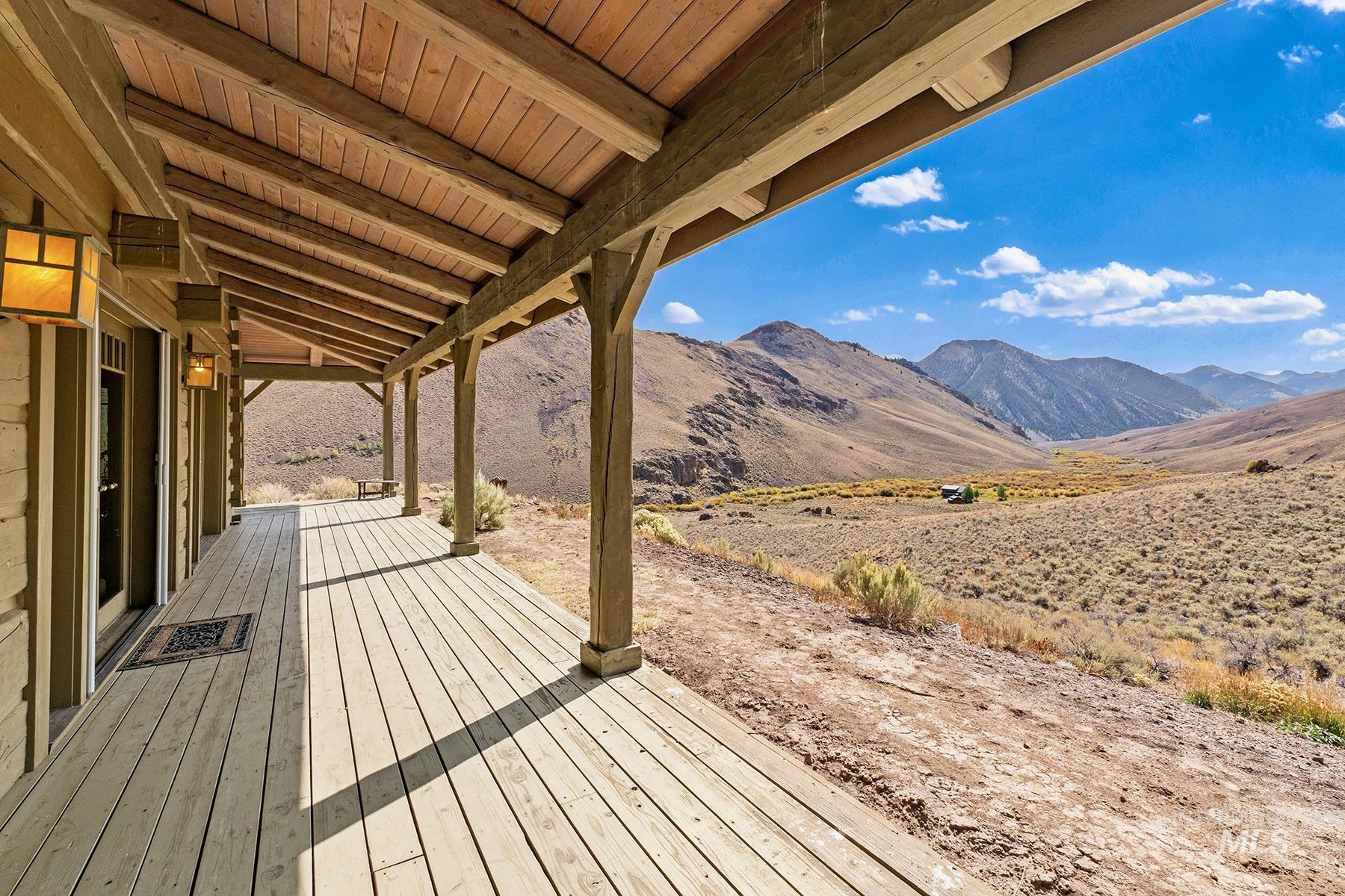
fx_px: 560
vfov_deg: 77.3
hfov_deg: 100.4
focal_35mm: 15
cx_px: 672
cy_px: 448
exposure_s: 1/320
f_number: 9
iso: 200
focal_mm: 10
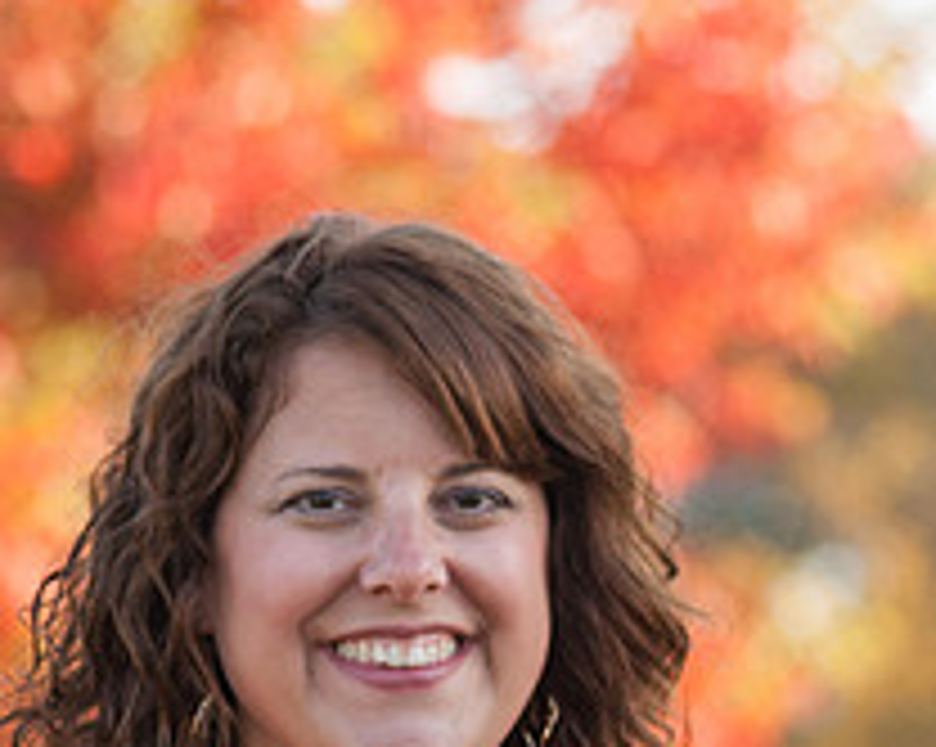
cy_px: 999
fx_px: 15166
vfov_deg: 2.8
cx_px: 720
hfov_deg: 3.5
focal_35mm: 548
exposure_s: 1/125
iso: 200
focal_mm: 120
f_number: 5
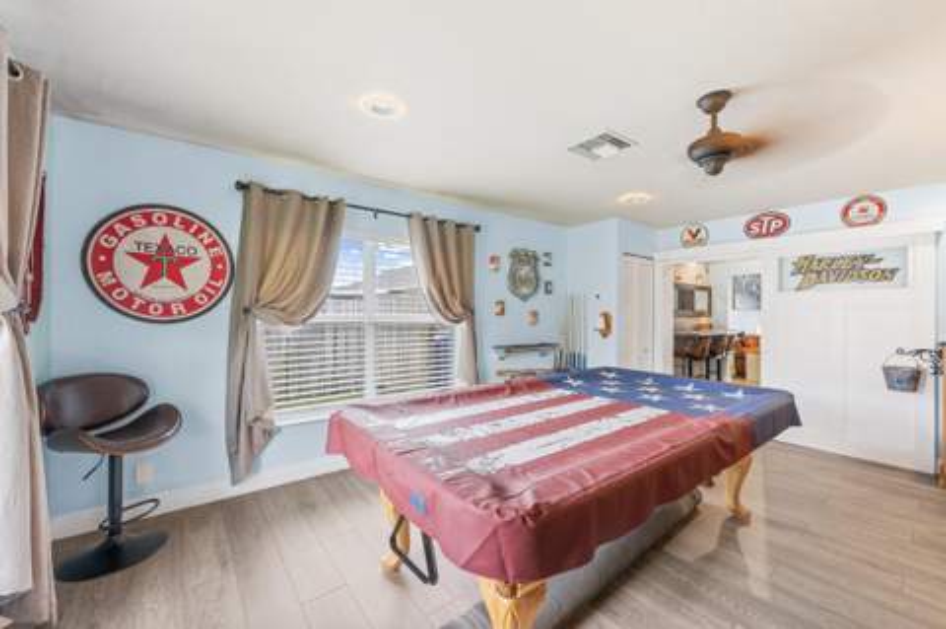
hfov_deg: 104.3
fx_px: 368
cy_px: 314
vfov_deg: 81.1
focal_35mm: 14
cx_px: 473
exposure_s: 1/3
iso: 500
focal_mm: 14
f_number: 8
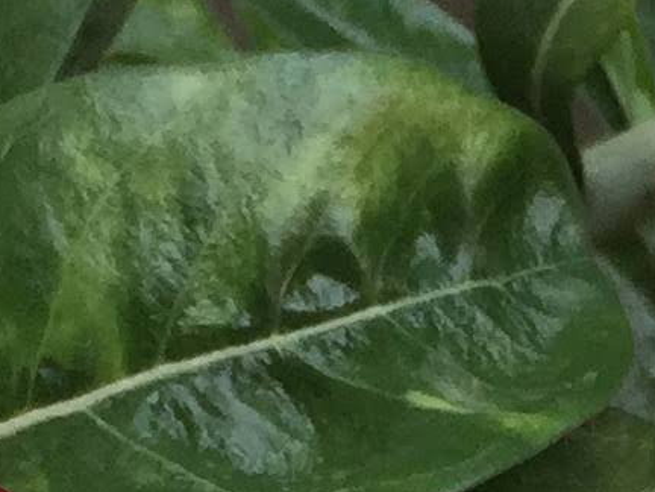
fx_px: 4144
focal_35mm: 219
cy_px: 1312
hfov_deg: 8.8
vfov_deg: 6.4
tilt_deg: -14.3
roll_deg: -4.4
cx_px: 935
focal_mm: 4.15
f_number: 2.2
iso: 32
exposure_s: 1/216
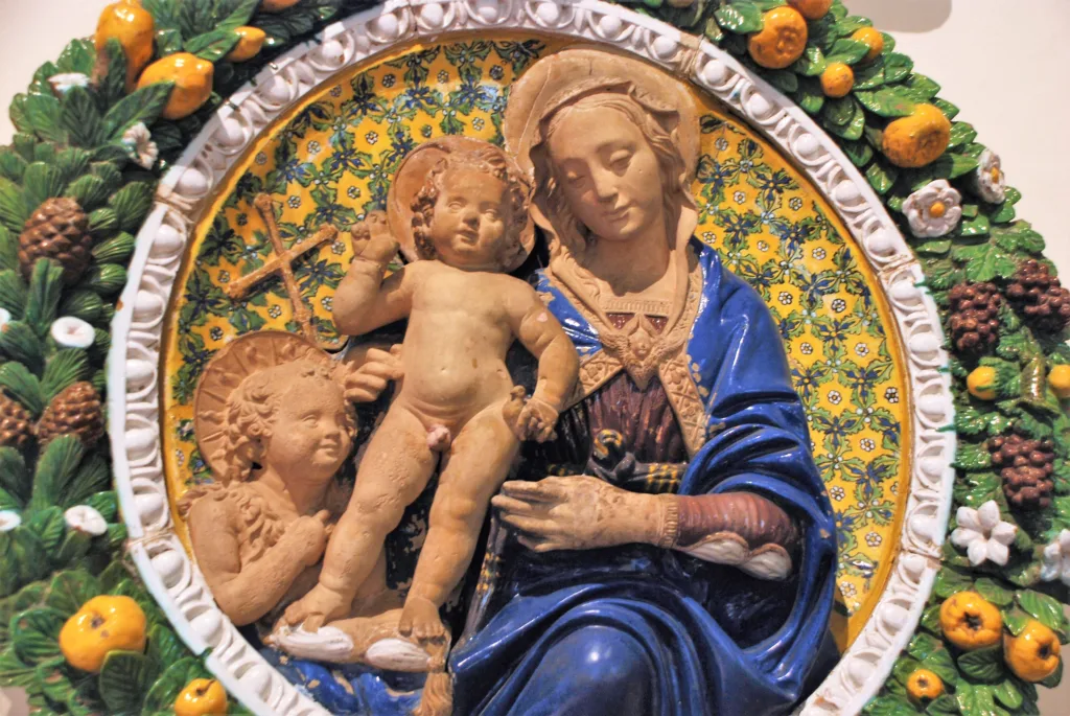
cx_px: 535
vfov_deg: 28.1
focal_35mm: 48
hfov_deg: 41.1
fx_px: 1428
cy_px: 358
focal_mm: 32
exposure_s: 1/10
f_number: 4.2
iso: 200
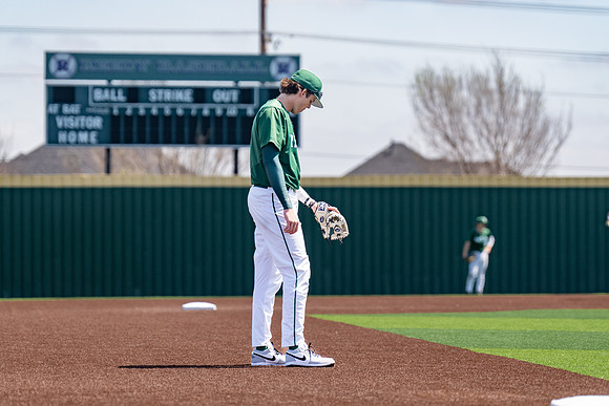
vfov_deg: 6.6
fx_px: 3542
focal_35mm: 209
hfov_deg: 9.8
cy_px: 194
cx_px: 310
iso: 320
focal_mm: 178
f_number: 4
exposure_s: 1/2000
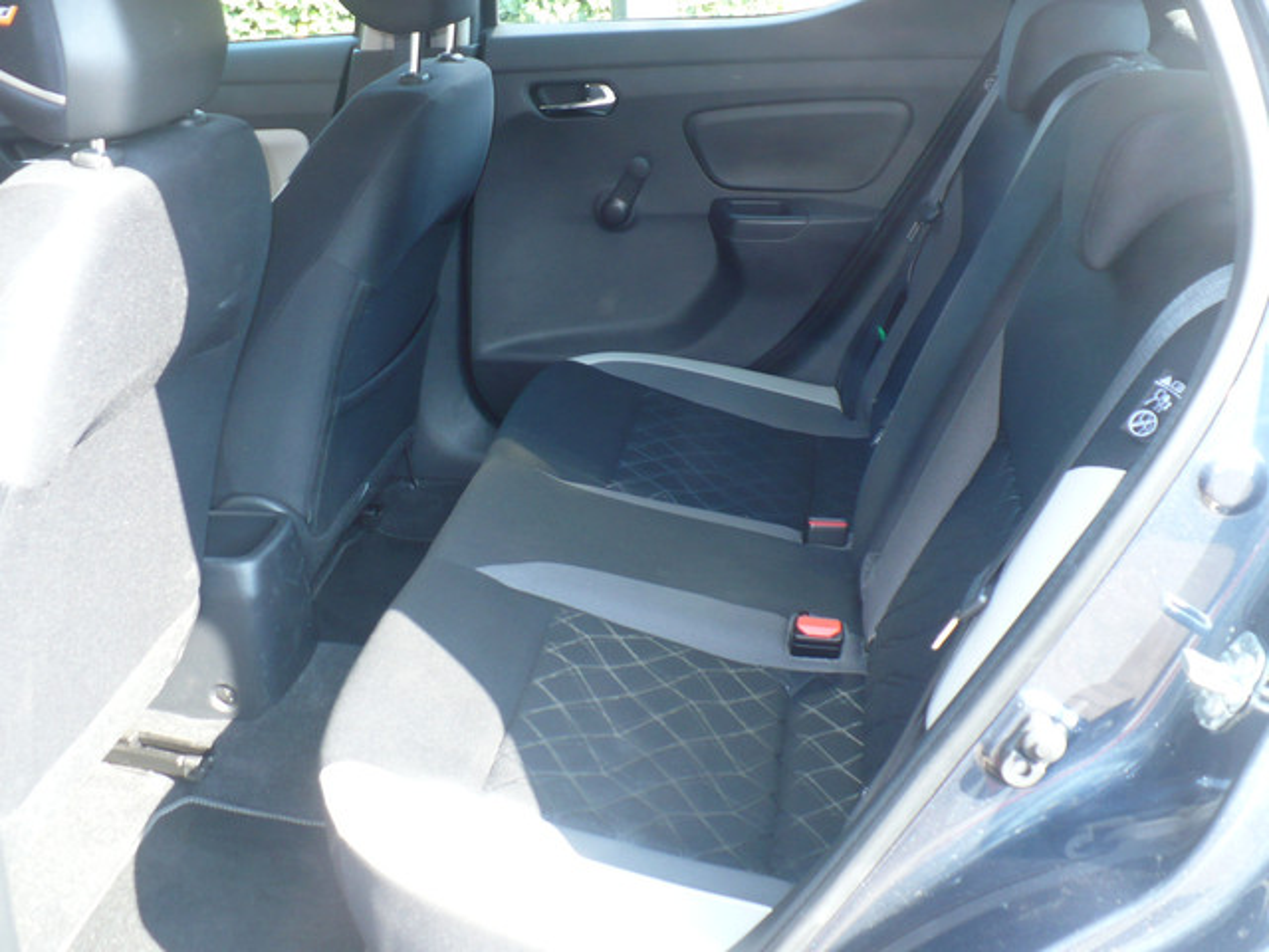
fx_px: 1430
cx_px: 634
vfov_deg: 36.8
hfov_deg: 47.9
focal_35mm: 39
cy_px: 476
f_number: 2.8
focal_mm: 6.1
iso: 100
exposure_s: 1/40
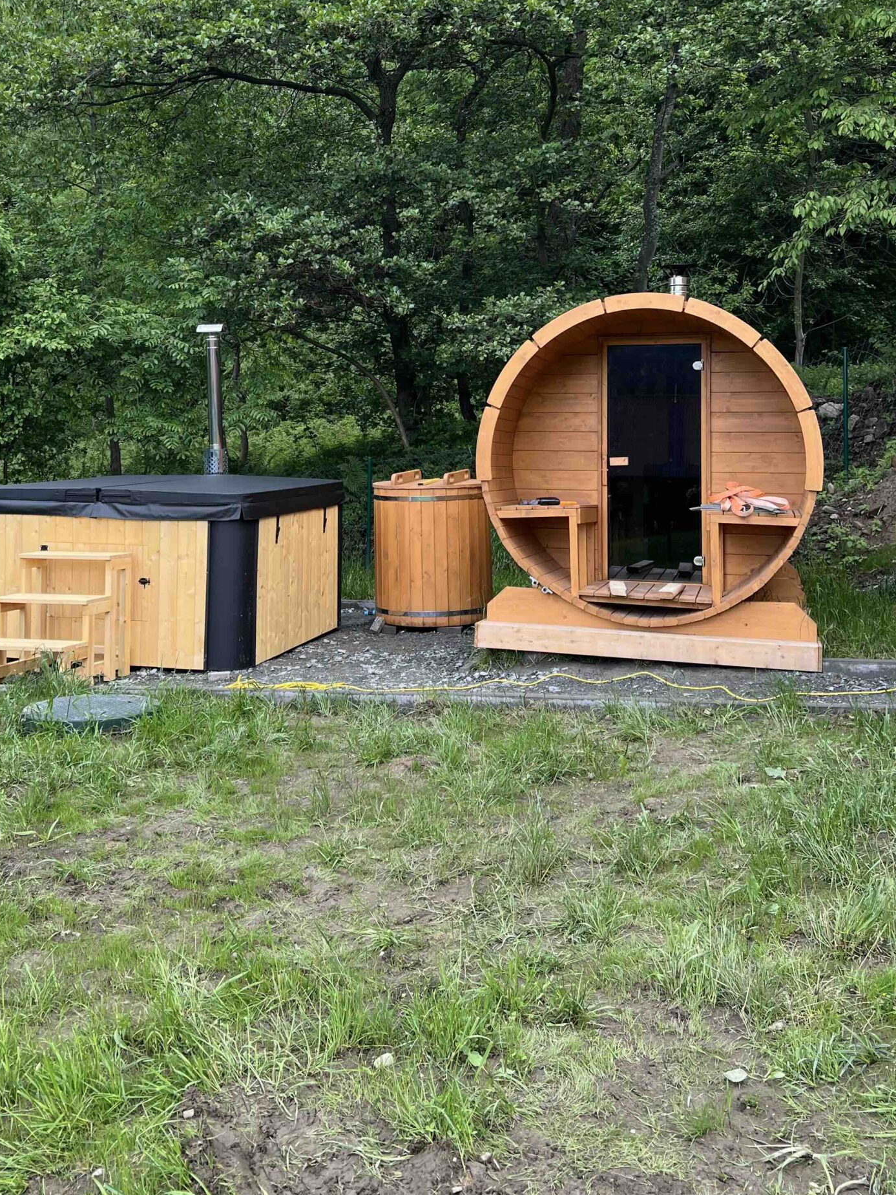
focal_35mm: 36
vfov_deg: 50.4
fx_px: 1242
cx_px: 404
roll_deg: -0.6
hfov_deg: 39.6
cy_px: 399
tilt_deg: +1.8
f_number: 1.5
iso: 50
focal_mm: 5.7
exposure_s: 1/526
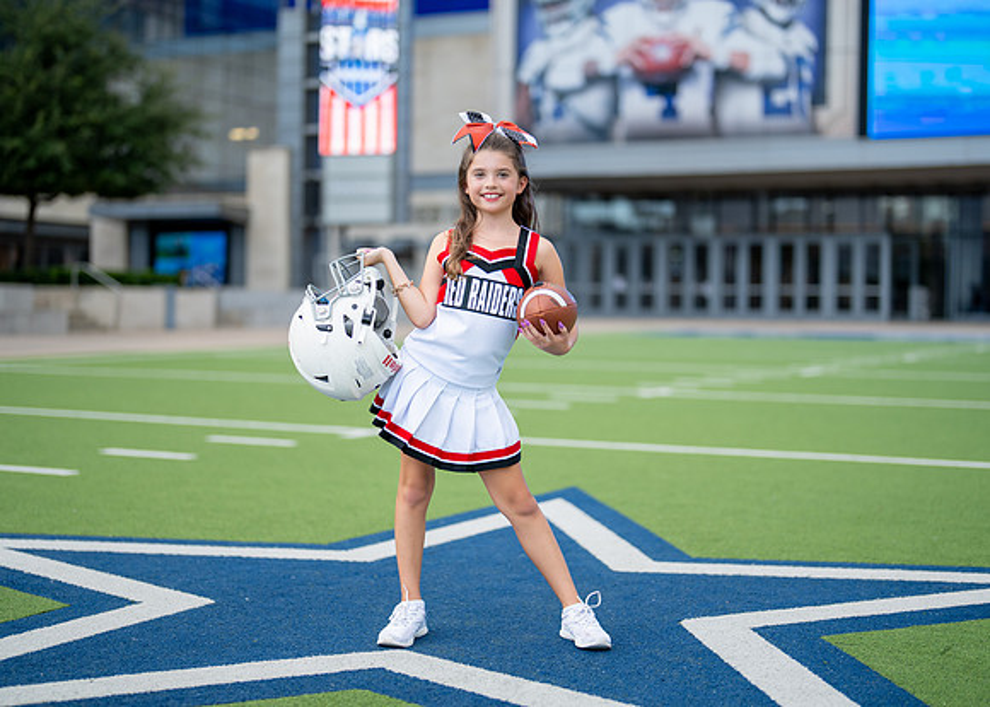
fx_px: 1663
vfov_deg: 24.0
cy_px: 348
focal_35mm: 59
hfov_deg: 33.2
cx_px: 507
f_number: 1.2
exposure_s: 1/1250
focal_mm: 50
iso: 160
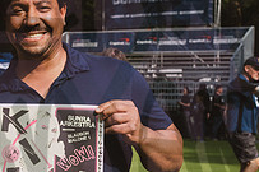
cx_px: 3
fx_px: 719
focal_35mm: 100
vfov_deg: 13.6
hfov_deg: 19.8
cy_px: 134
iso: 800
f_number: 5.6
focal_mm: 35
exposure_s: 1/4000
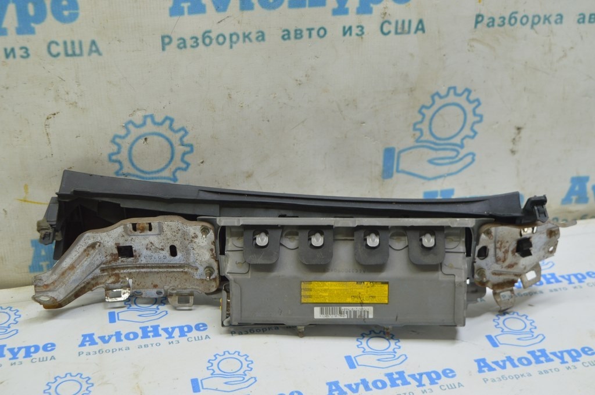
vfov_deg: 26.4
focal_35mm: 51
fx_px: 842
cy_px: 198
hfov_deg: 38.9
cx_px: 298
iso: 400
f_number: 5.6
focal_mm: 34
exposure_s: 1/20
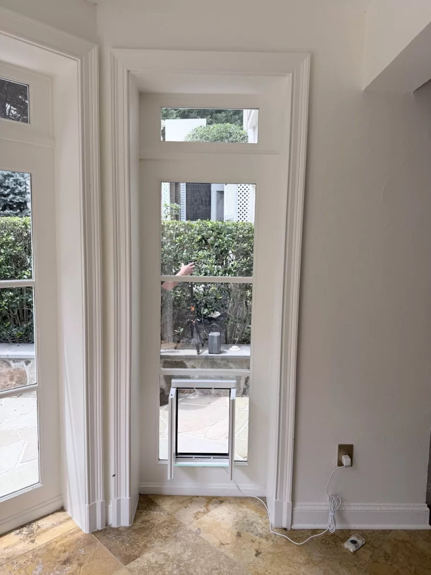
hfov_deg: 56.8
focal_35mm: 24
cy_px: 288
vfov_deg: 71.6
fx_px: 398
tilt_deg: -7.8
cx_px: 216
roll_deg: -0.8
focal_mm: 6.76
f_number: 1.78
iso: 80
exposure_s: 1/453
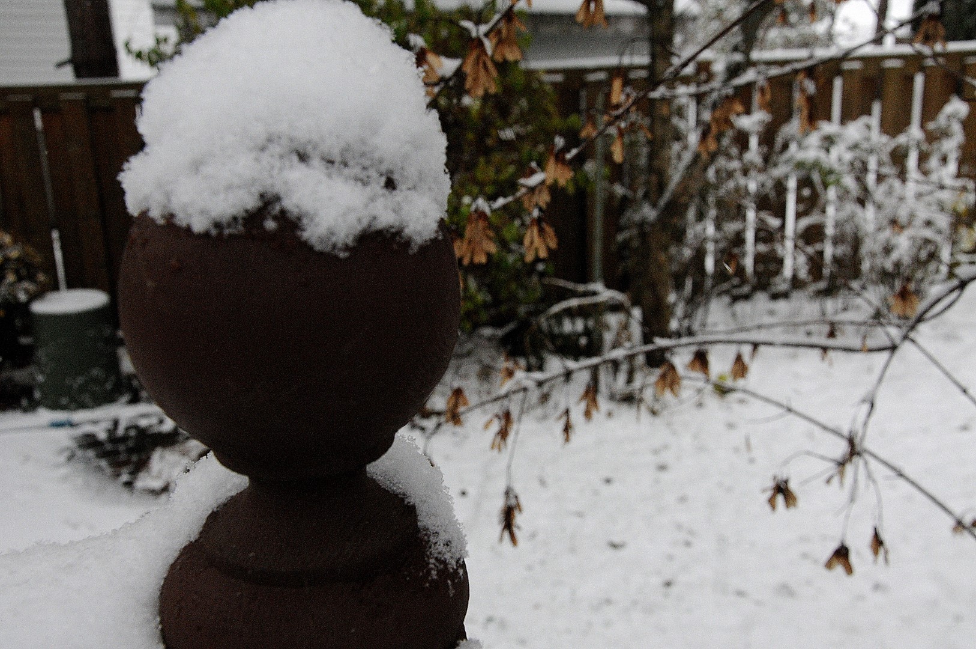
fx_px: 1056
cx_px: 488
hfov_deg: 49.6
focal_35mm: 39
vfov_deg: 34.1
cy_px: 324
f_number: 9
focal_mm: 26
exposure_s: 1/320
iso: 1000
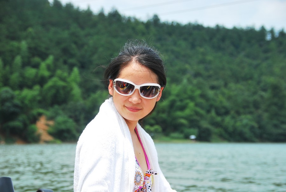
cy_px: 96
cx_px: 143
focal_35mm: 98
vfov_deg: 14.1
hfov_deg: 20.9
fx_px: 776
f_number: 6.3
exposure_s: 1/400
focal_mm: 65
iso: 100
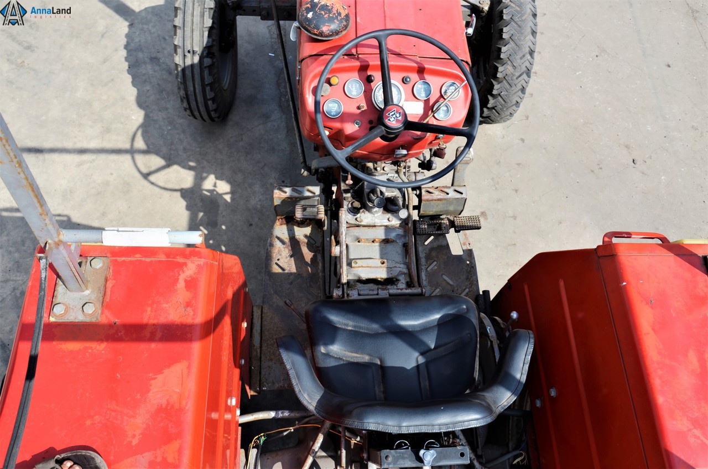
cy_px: 234
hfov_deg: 59.6
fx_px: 618
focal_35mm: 32
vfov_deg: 41.5
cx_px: 354
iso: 100
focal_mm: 21
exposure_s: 1/250
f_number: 8
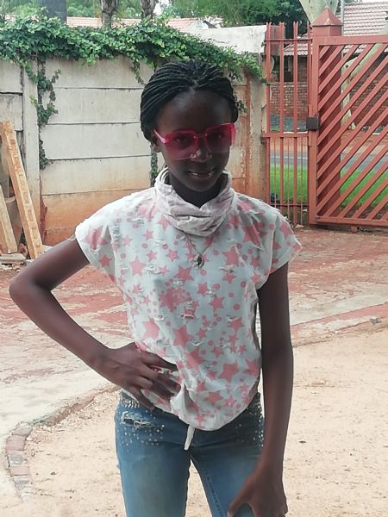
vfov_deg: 18.9
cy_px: 258
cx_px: 194
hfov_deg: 14.2
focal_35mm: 104
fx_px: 1554
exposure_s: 1/285
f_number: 2.2
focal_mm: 3.46
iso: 50
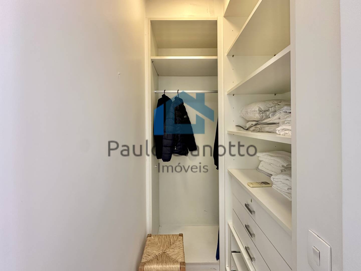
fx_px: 146
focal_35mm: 14
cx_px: 180
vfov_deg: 85.7
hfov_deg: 102.1
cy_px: 136
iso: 200
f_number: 2.2
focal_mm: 2.22
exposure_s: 1/60
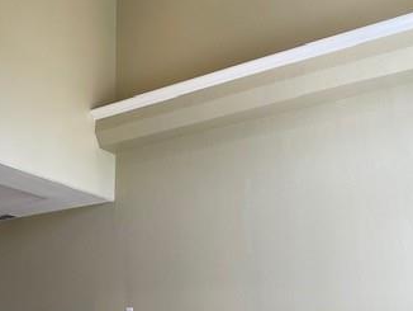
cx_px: 113
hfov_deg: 36.7
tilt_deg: +14.6
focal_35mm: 51
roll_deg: -0.3
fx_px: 609
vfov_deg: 28.5
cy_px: 199
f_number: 1.8
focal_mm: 4.25
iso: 40
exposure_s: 1/120
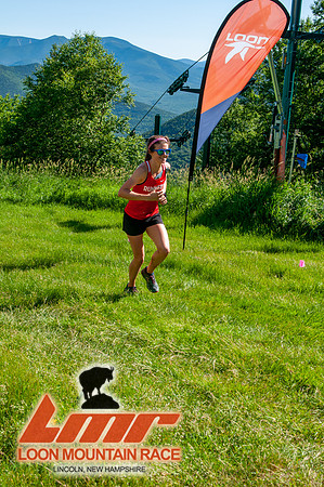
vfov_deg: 38.9
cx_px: 162
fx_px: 690
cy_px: 244
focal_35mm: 51
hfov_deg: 26.4
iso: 200
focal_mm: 34
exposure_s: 1/400
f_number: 8
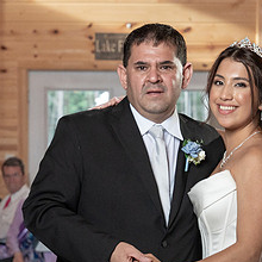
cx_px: 144
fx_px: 1550
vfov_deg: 9.6
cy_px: 214
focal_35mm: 181
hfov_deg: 9.7
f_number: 5.6
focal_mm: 70
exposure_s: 1/200
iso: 2000
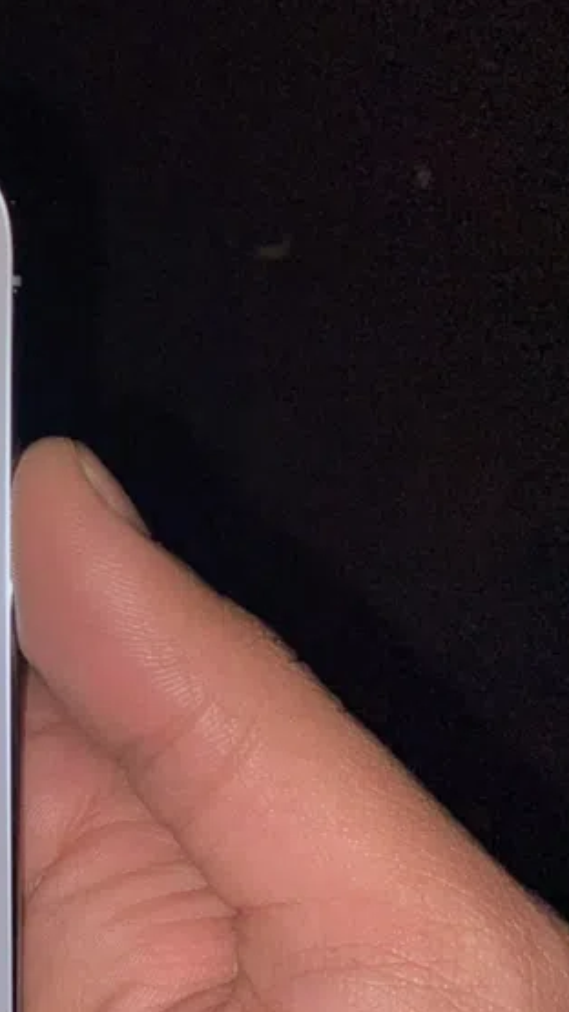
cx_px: -337
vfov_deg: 31.4
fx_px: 1798
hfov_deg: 16.1
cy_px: 573
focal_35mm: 67
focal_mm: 4.25
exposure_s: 1/59
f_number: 1.8
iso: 32
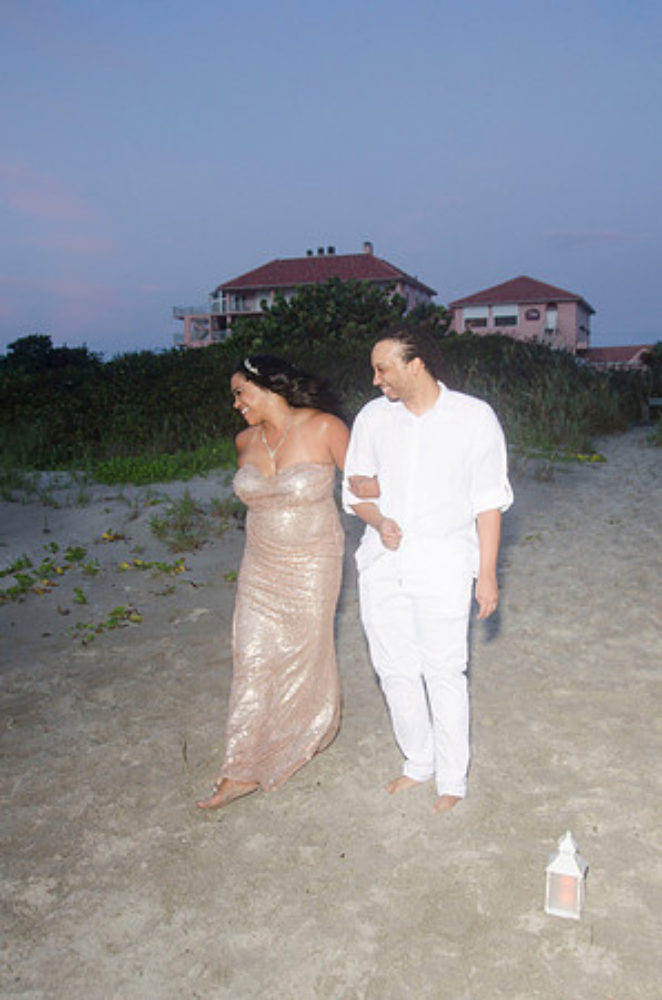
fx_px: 1081
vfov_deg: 49.6
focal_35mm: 39
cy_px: 500
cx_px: 331
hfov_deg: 34.1
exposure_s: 1/60
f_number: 5.6
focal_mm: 26
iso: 200
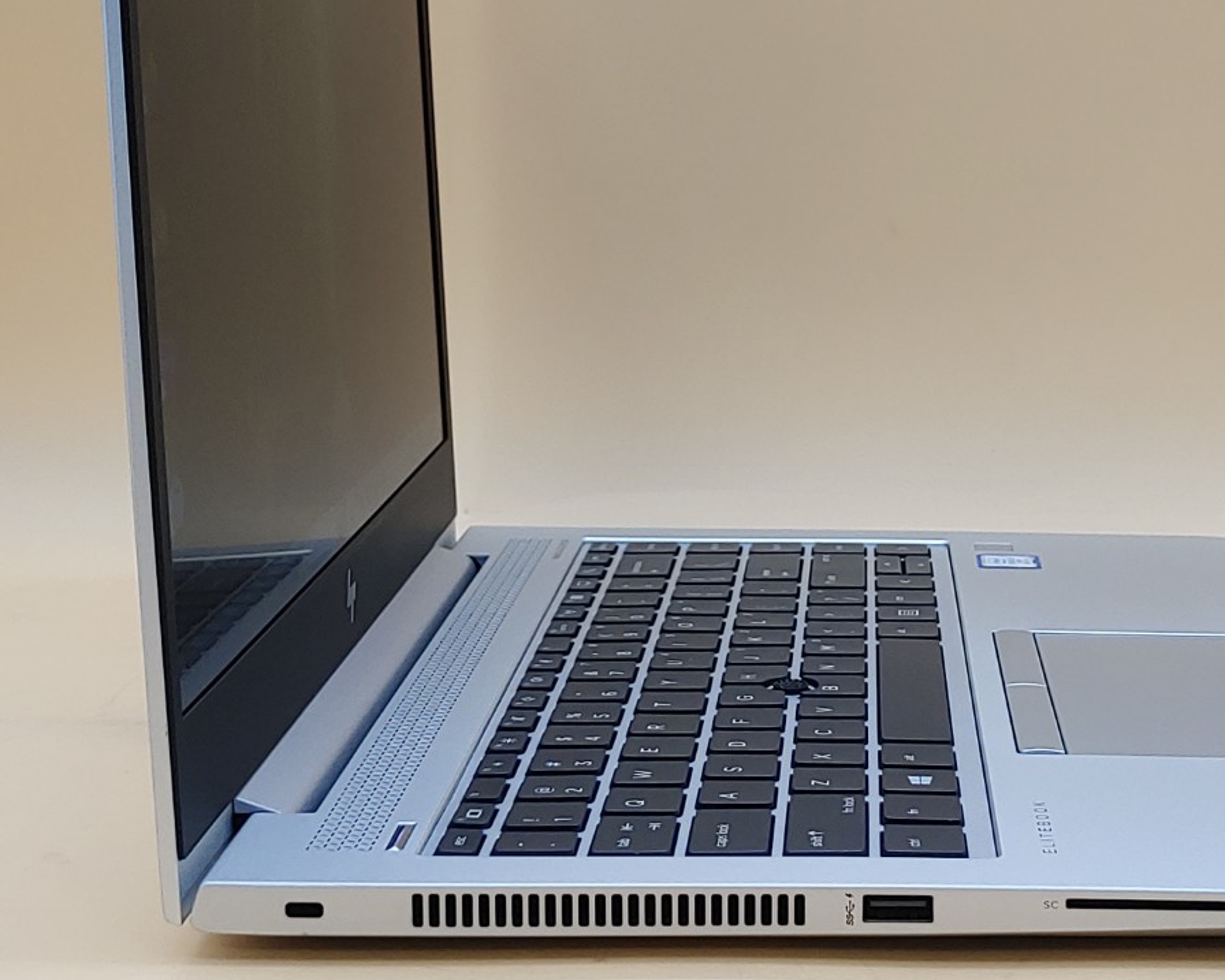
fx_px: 2502
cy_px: 305
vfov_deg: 22.1
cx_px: 820
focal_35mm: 69
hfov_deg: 27.3
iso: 50
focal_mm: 4.36
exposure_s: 1/158
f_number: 1.8
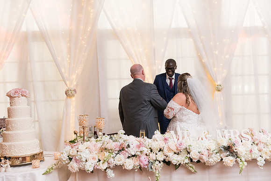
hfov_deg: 44.5
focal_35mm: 44
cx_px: 136
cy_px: 90
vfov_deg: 30.5
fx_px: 331
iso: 1600
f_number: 5
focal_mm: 44
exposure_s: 1/125
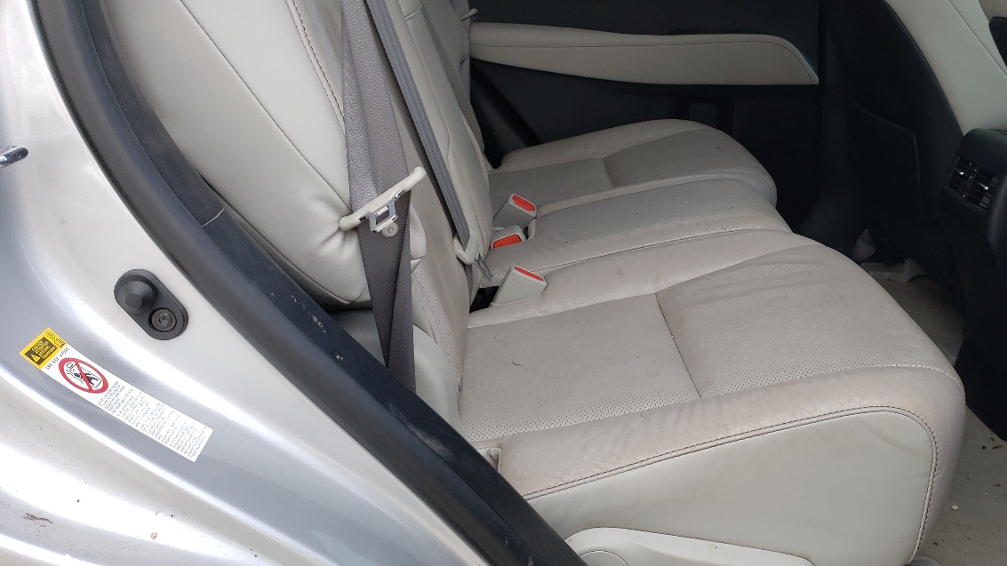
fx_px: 1068
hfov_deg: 49.4
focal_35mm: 40
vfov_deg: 29.6
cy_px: 227
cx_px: 689
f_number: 1.5
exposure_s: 1/238
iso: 50
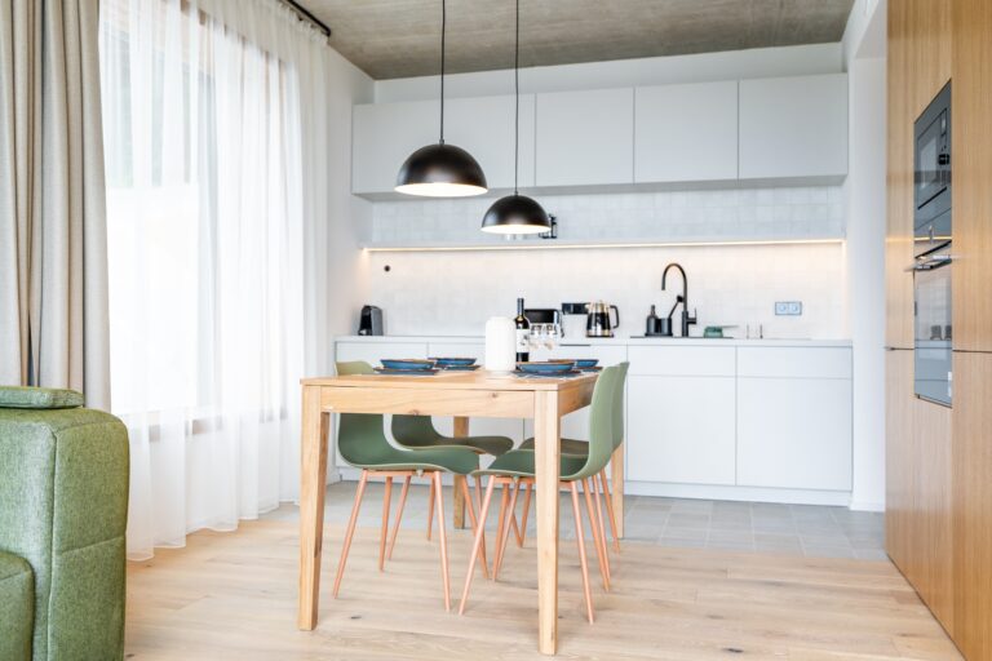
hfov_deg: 57.2
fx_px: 909
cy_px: 330
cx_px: 496
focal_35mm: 33
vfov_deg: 40.0
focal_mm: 33
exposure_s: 1/320
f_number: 2.8
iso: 200
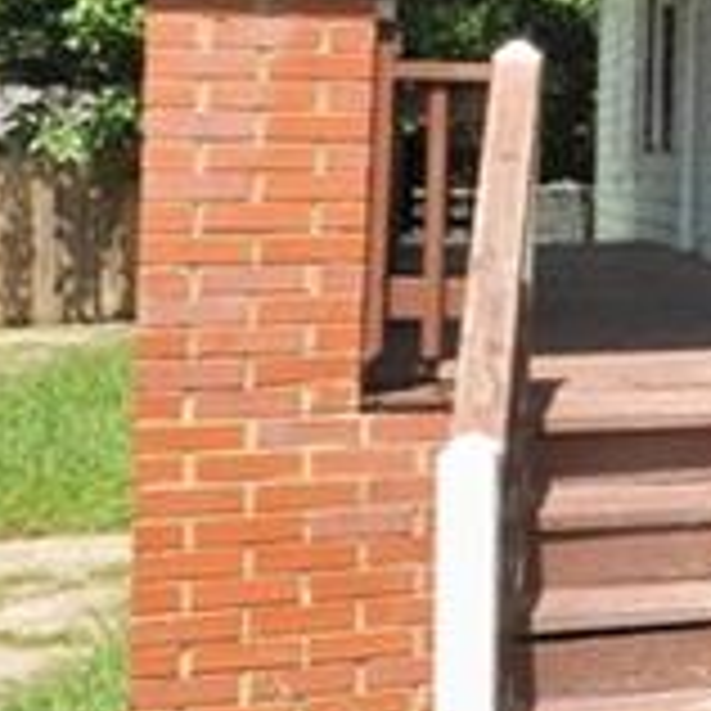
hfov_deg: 11.6
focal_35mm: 99
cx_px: 2038
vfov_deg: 17.0
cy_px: -70
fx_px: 2301
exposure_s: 1/200
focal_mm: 12
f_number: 11
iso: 200
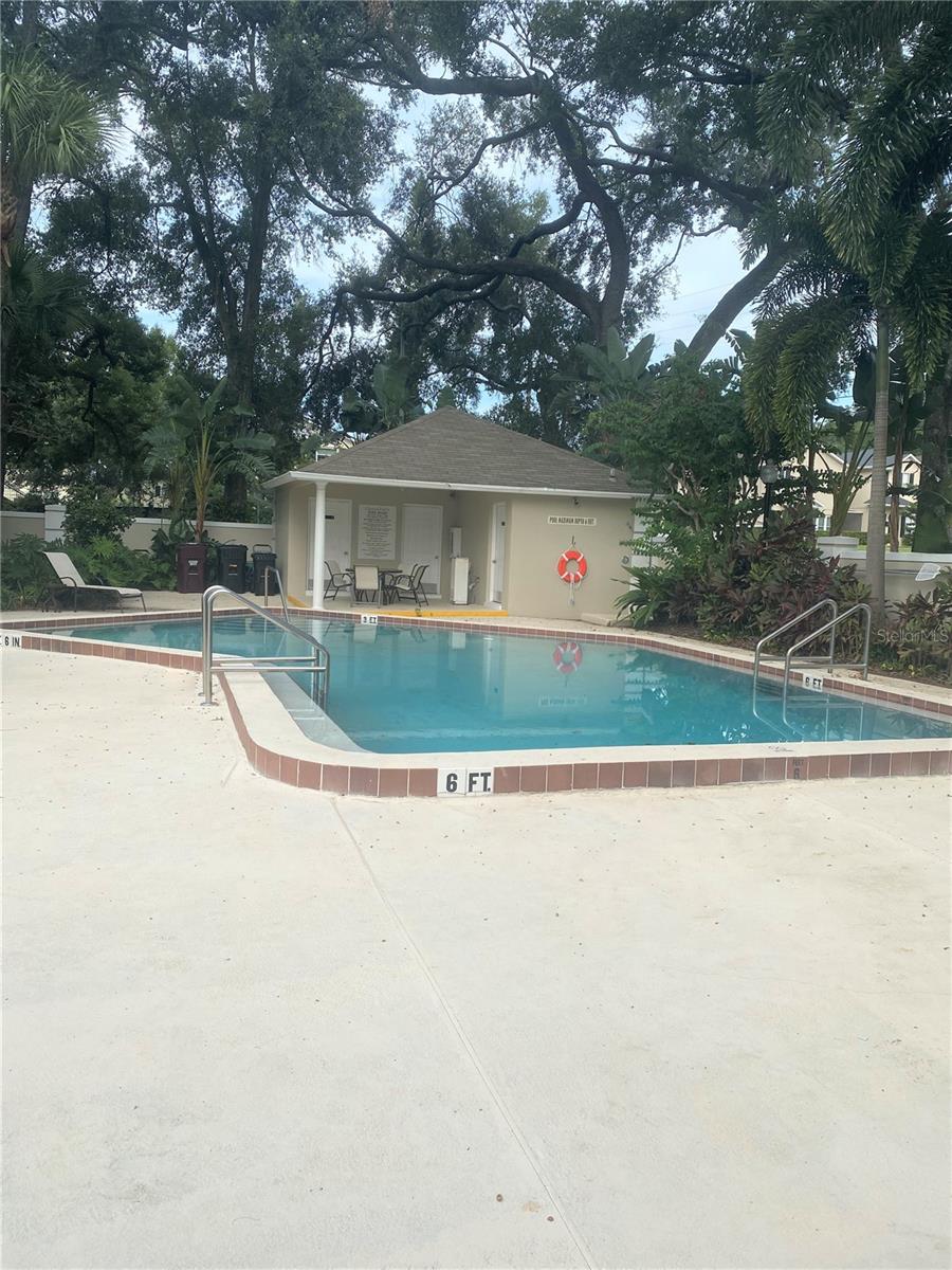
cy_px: 635
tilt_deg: -4.2
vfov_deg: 67.3
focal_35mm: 26
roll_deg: -2.3
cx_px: 476
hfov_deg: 53.1
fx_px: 953
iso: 32
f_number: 1.8
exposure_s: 1/1258
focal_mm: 4.25
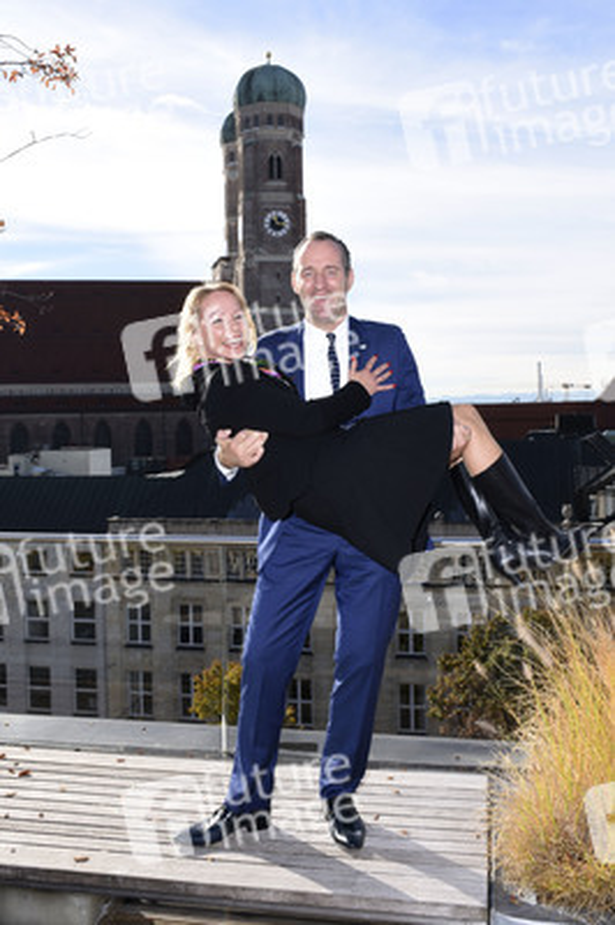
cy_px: 462
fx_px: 847
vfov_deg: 57.3
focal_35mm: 33
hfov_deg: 39.9
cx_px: 308
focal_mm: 22
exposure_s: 1/200
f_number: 7.1
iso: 100
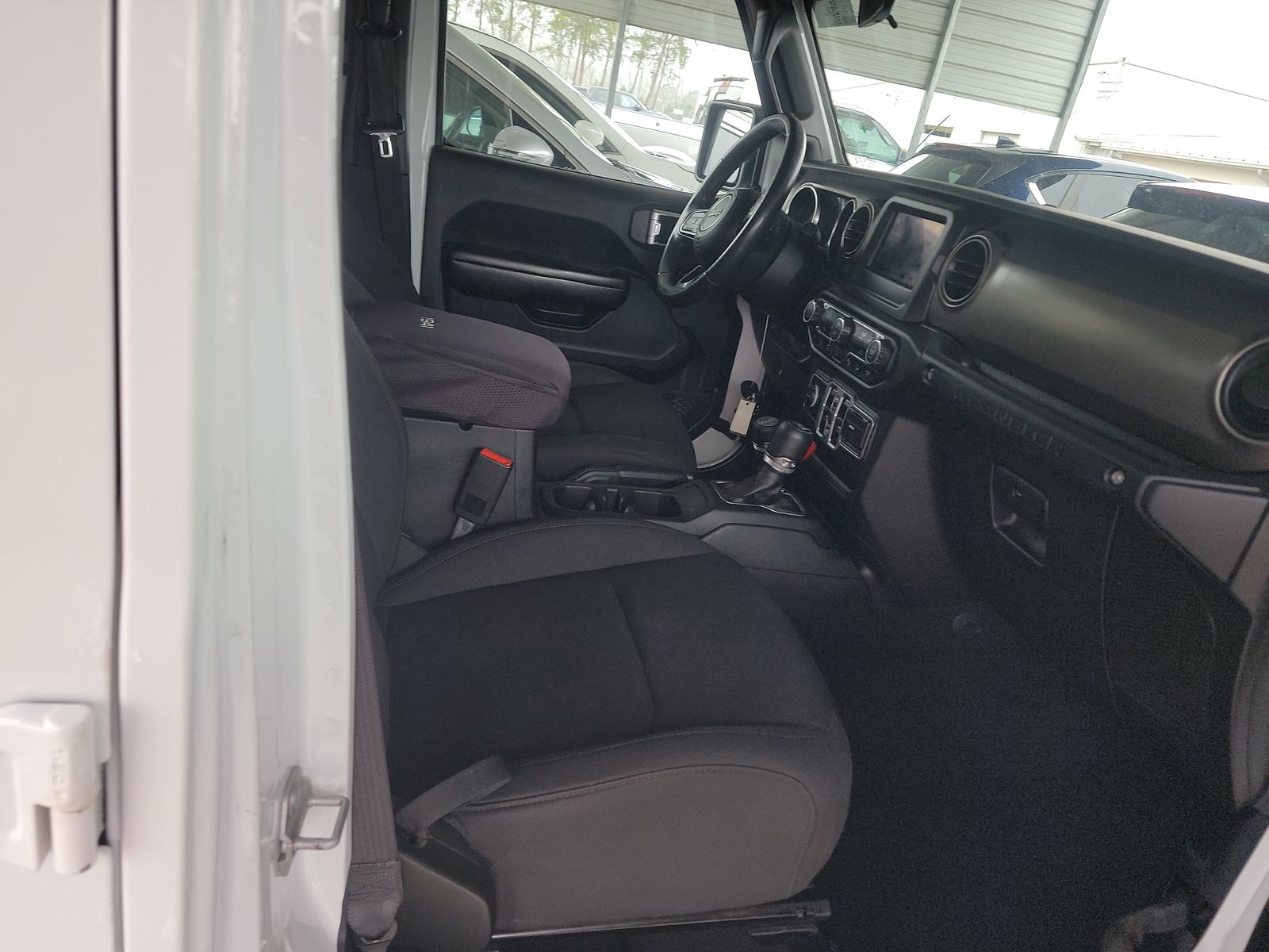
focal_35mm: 24
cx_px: 634
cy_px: 476
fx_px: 880
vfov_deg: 56.8
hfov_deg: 71.6
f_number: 1.8
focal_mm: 6.7
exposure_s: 1/59
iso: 126
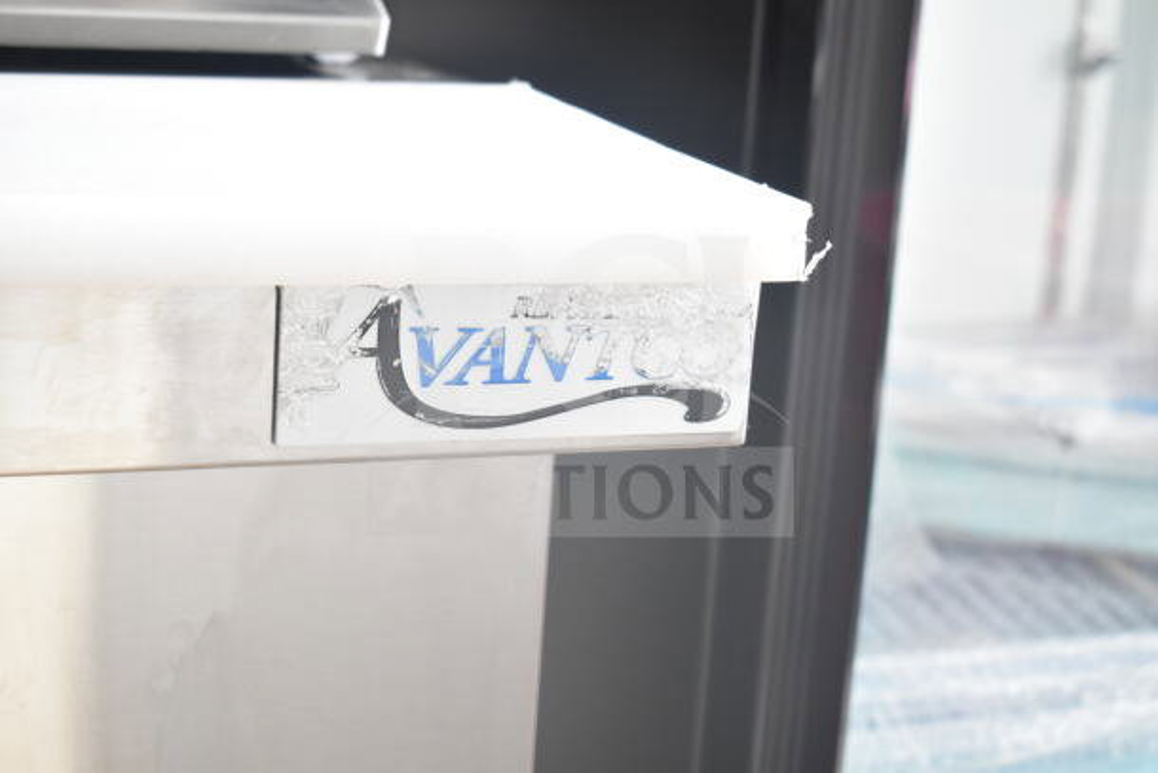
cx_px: 579
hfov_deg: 33.4
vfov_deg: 22.6
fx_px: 1930
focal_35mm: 60
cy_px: 386
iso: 1600
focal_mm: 40
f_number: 6.3
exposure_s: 1/160
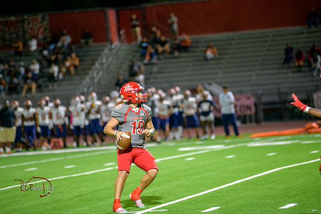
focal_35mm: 200
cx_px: 160
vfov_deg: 6.9
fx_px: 1784
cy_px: 107
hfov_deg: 10.3
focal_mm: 200
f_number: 2.8
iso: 1600
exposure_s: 1/250
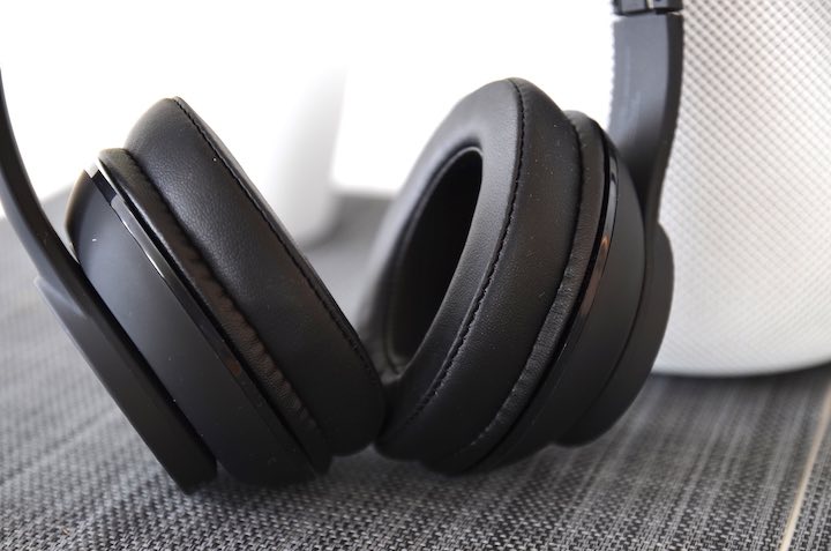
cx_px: 416
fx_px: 1728
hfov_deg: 27.0
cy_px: 276
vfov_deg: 18.1
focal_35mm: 75
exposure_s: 2.5
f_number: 3.5
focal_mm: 50
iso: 100
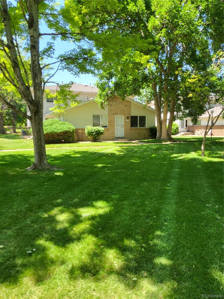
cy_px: 150
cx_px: 112
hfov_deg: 53.1
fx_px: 224
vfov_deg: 67.3
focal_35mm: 26
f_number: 1.8
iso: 50
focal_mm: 4.25
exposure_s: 1/542
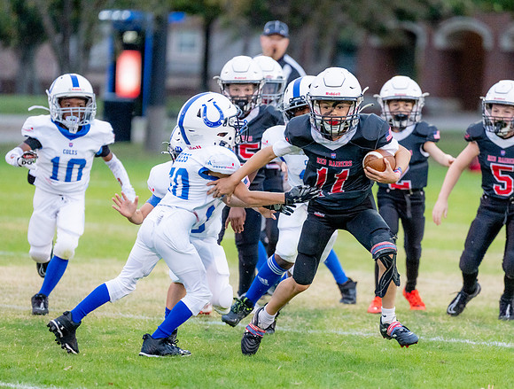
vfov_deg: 5.3
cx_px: 348
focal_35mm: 280
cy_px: 235
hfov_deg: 7.1
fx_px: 4167
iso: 3200
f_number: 2.8
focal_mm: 200
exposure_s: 1/1250
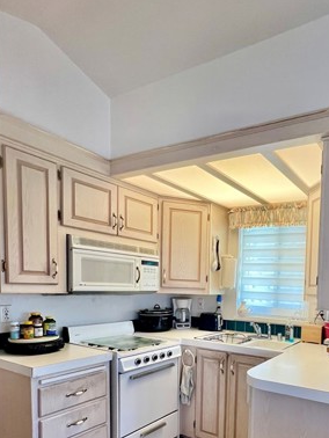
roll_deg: -2.2
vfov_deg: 72.9
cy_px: 308
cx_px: 253
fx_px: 278
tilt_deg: -4.1
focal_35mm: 22
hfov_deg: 57.6
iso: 200
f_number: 1.8
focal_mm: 1.57
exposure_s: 1/60
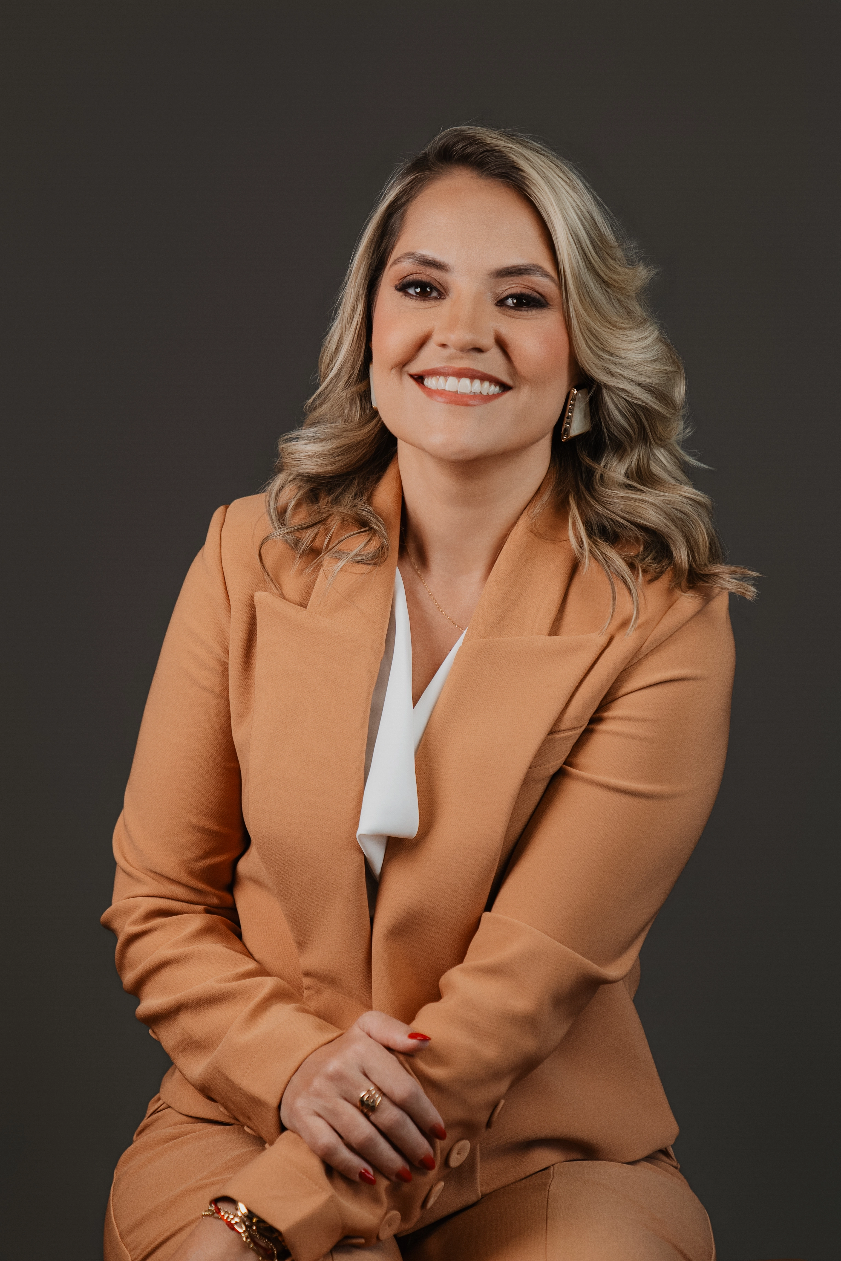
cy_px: 630
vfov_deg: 19.5
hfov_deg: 13.0
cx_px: 420
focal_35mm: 105
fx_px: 3679
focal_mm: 70
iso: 200
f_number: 3.2
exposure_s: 1/250
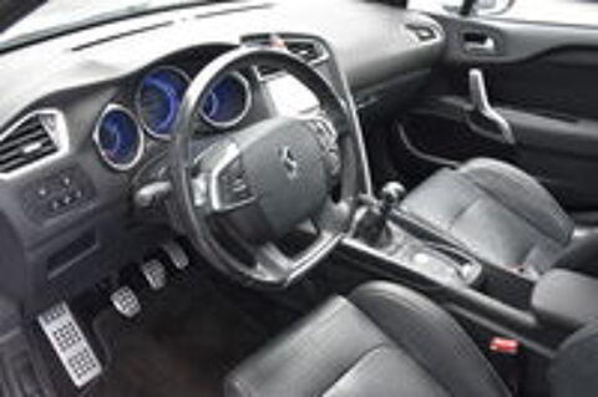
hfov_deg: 62.0
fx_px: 498
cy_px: 198
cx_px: 299
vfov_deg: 43.5
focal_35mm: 30
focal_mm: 20
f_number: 4
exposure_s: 1/60
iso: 400
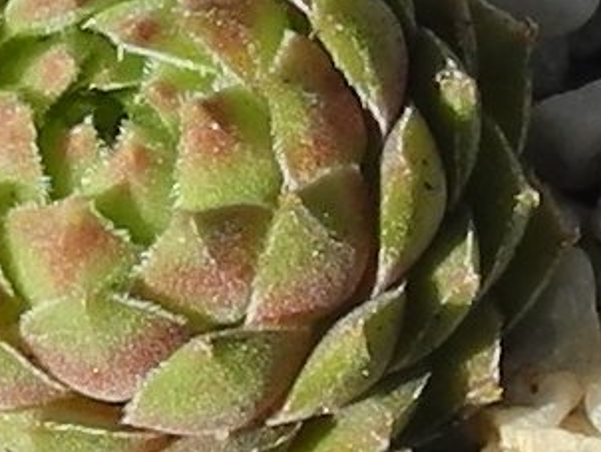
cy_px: 112
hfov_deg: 29.9
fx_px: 1112
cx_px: 180
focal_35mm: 64
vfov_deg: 22.7
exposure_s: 1/800
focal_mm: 6
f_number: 3.5
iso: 100
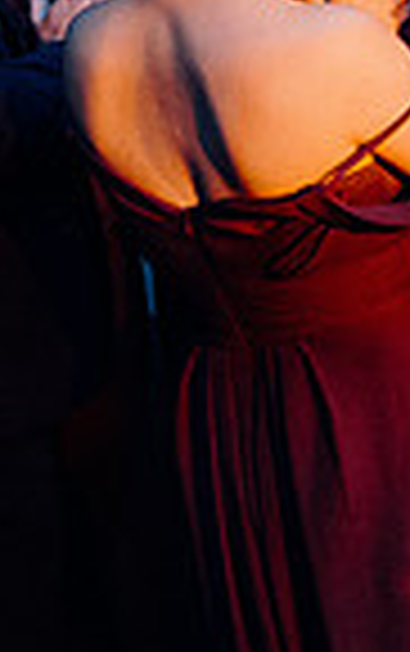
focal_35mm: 98
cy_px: 209
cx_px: 1054
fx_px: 1747
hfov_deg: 10.9
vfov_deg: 21.1
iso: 2500
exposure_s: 1/160
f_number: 3.5
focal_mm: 24
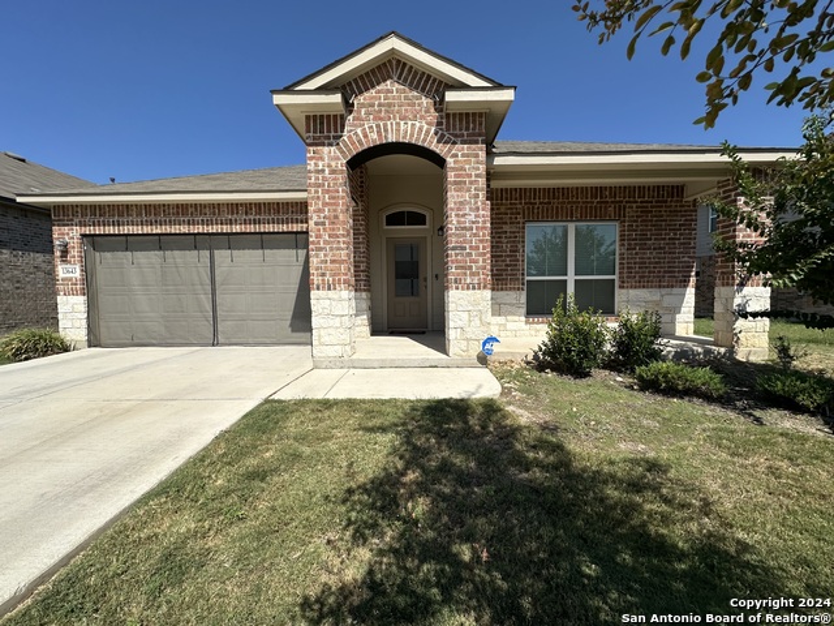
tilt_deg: -2.8
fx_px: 337
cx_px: 417
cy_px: 313
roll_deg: +1.2
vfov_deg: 85.7
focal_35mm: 14
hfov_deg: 102.1
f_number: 2.2
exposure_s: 1/3731
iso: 50
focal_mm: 2.22
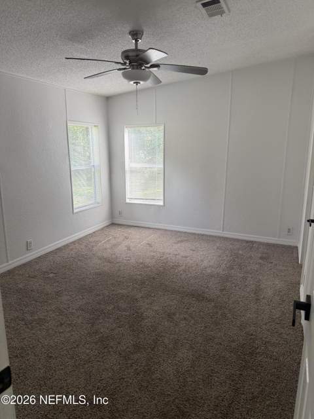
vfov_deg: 71.6
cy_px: 210
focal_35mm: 24
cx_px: 157
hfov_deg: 56.8
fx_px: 290
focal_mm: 6.76
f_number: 1.78
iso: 200
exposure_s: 1/207
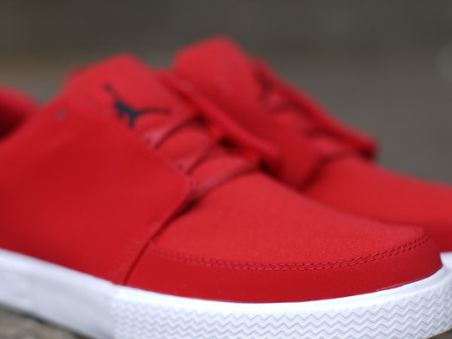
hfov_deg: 23.8
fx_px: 1071
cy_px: 167
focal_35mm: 82
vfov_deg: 18.0
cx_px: 242
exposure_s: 1/500
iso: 50
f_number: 2.5
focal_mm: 50
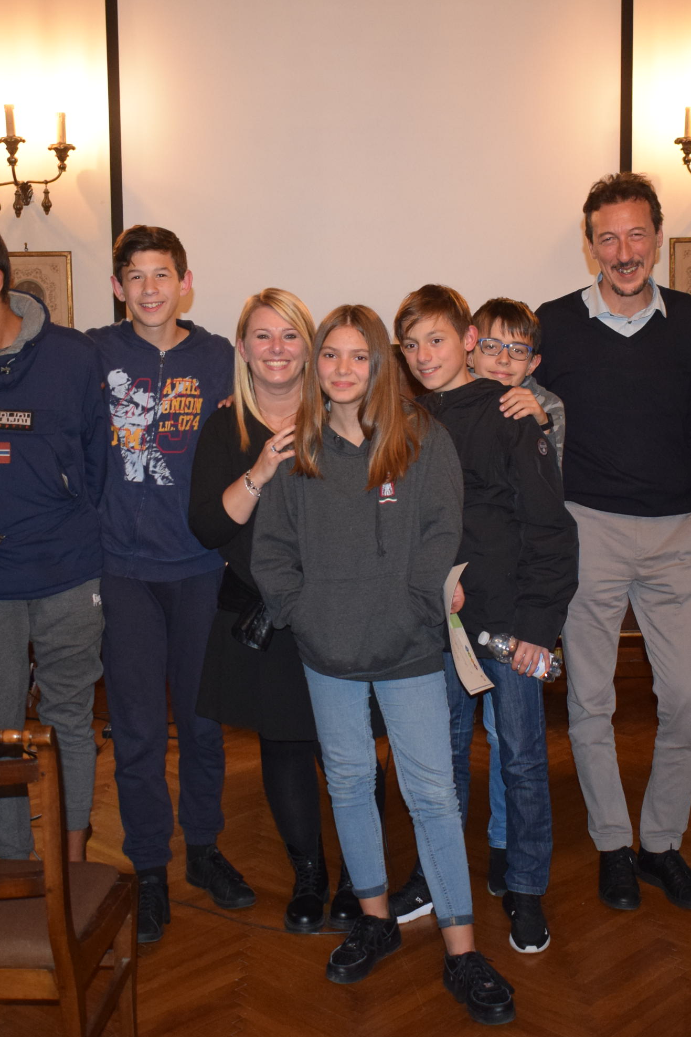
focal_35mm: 48
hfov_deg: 28.2
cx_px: 361
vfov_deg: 41.3
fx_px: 1375
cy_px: 519
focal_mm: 21
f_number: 3.8
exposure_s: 1/60
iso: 1600
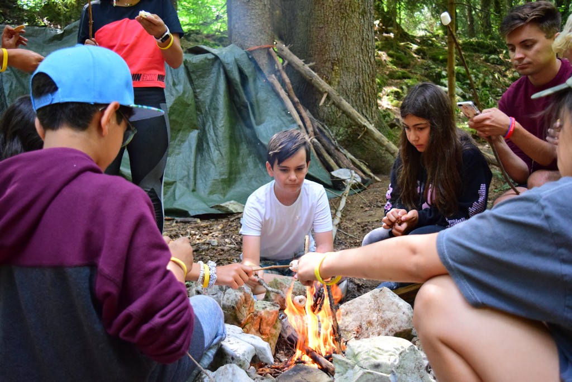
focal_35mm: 38
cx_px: 286
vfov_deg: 35.5
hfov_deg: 51.3
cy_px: 191
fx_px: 596
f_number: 4
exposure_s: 1/250
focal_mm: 25
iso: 2200
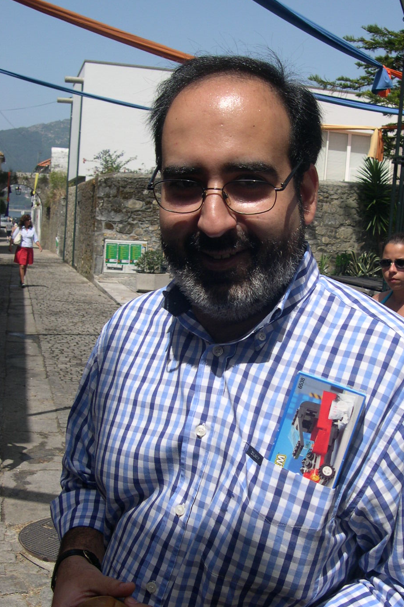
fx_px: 775
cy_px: 335
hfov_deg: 29.1
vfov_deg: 42.7
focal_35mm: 46
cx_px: 256
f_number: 7.6
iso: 100
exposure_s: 1/224
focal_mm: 8
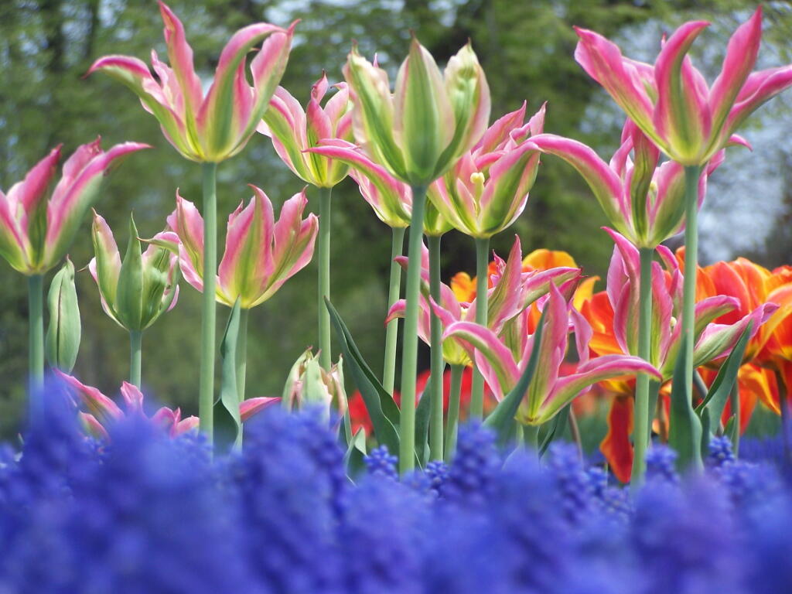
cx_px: 396
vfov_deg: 8.8
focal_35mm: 169
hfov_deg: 11.7
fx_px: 3867
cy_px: 297
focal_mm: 28
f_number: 3.2
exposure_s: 1/800
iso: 80
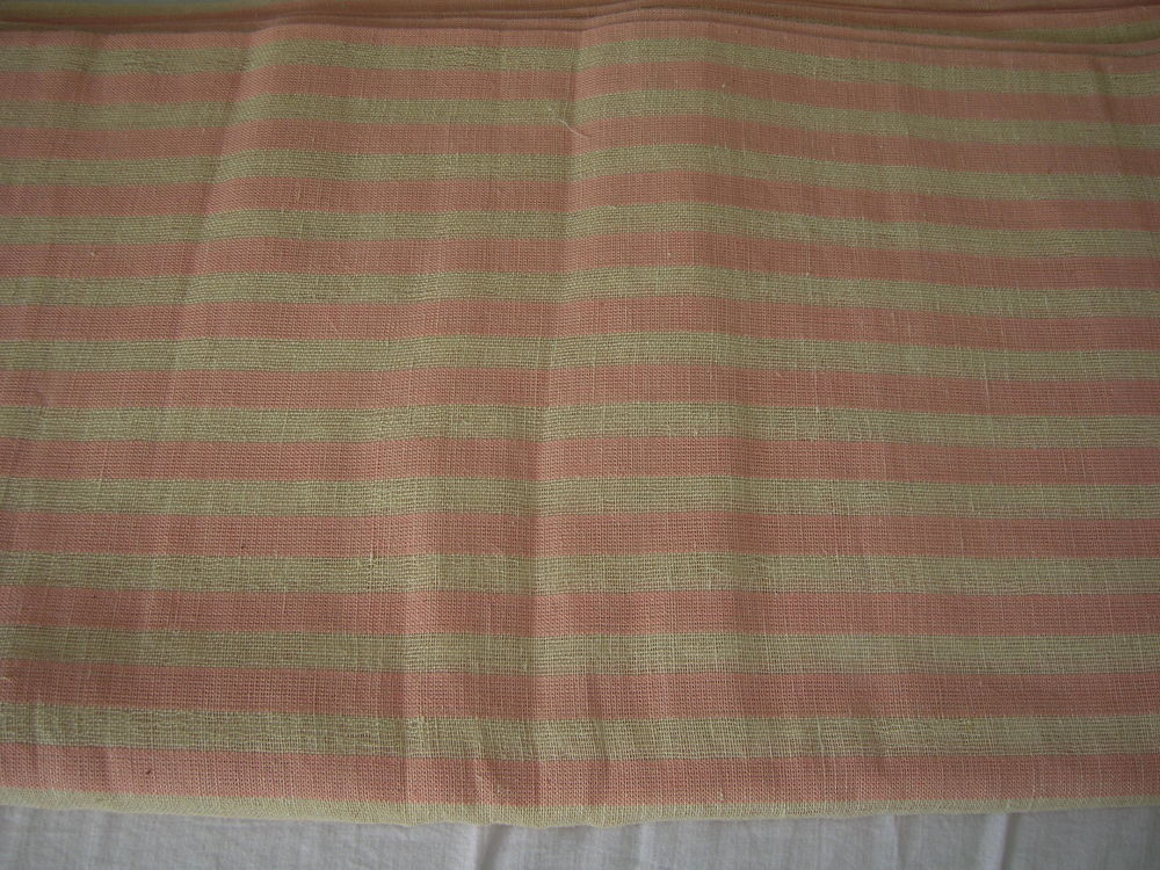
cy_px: 435
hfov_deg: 54.0
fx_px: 1139
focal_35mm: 34
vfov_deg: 41.8
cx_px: 580
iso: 50
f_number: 2.9
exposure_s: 1/30
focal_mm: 5.7
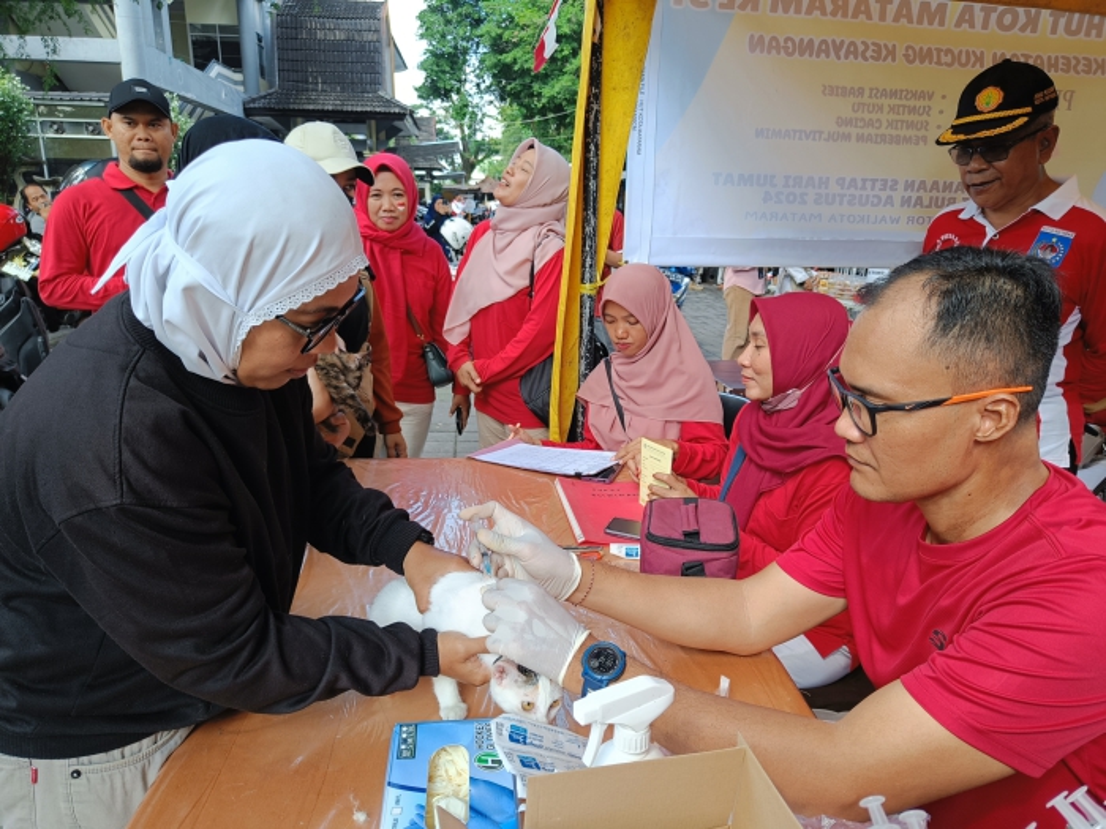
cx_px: 553
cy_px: 414
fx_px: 767
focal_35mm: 24
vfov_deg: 56.8
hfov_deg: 71.6
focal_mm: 5.59
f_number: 1.8
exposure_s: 1/112
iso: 50
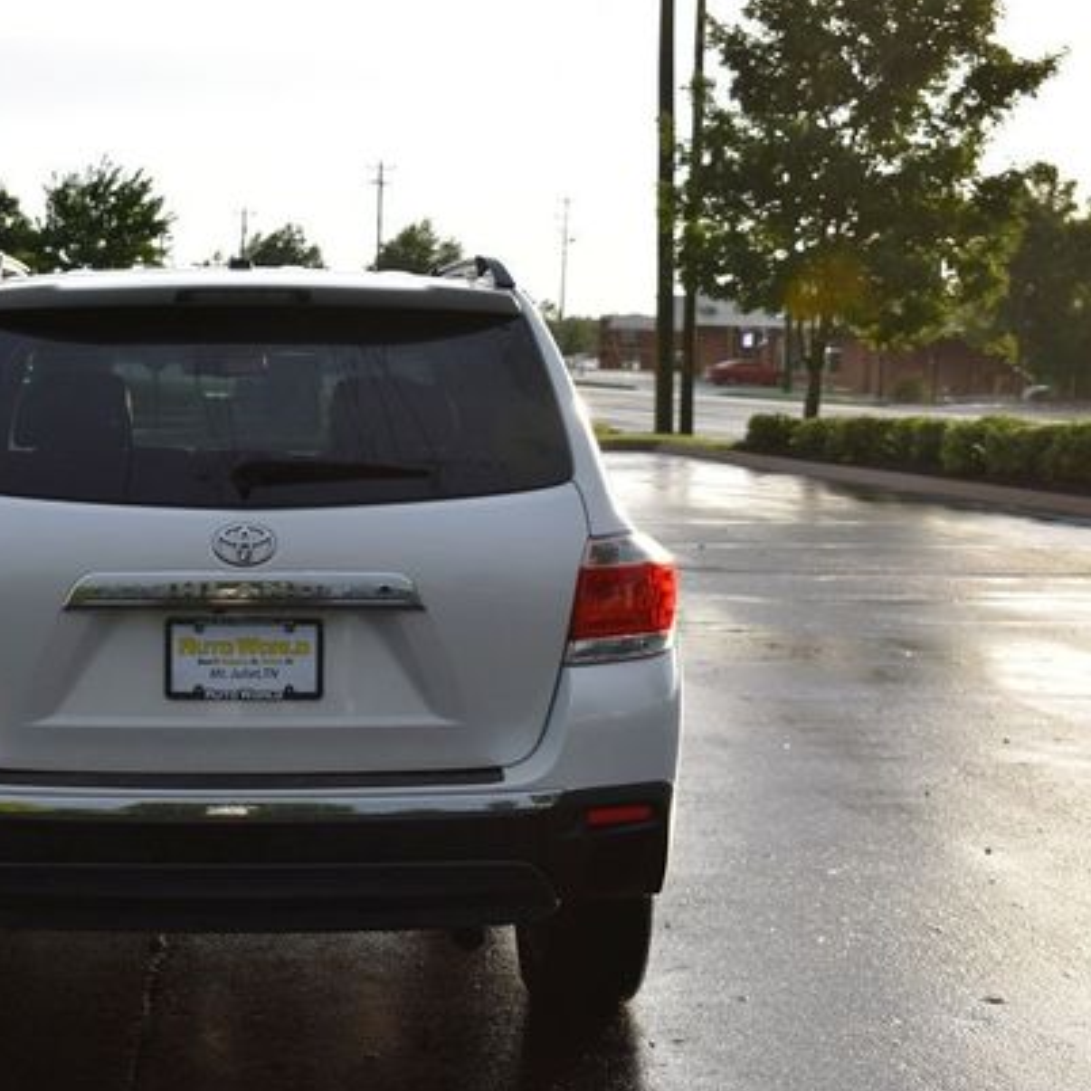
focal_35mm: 69
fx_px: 2460
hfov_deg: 24.7
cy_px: 552
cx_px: 271
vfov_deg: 25.0
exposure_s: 1/250
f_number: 5.6
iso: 280
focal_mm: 34
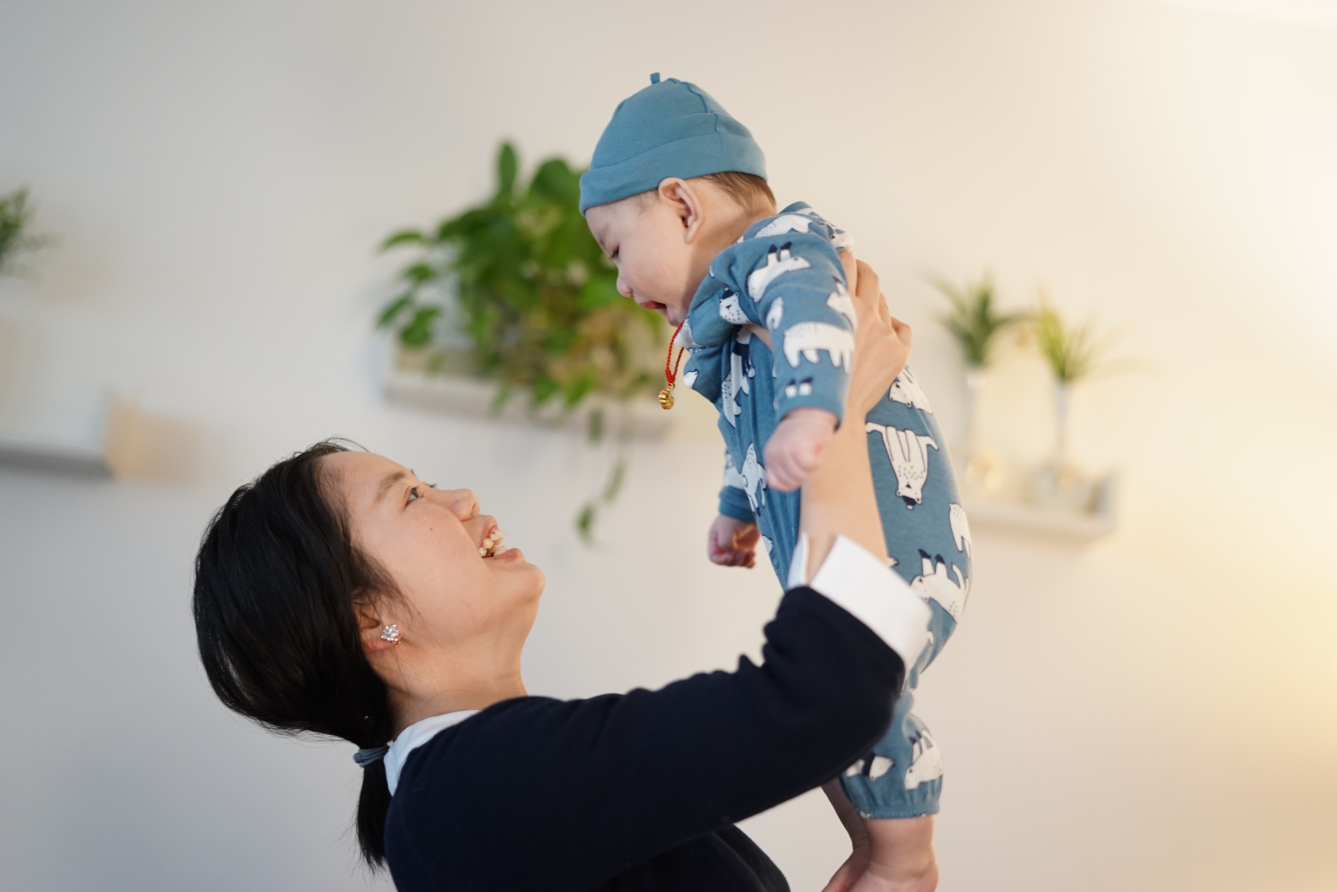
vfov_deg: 27.0
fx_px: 1857
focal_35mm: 50
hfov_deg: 39.6
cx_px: 668
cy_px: 446
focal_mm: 50
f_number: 1.4
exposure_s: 1/160
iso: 800
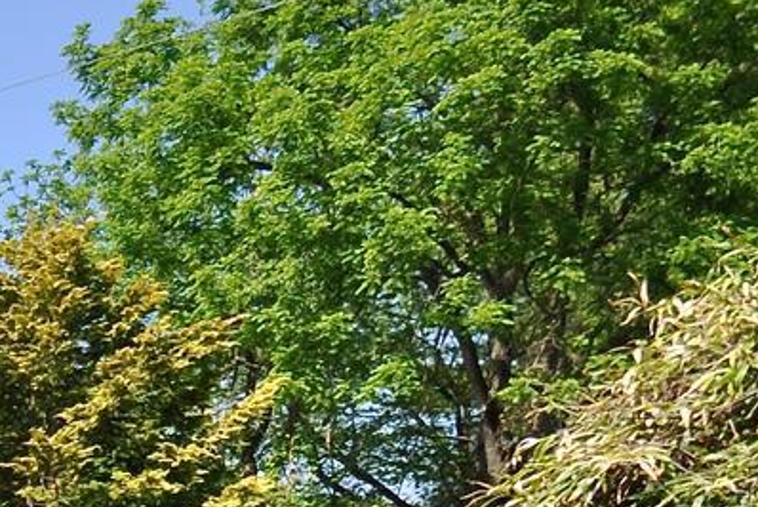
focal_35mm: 77
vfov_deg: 16.3
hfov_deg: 15.6
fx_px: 1622
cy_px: 743
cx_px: -1007
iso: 100
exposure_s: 1/200
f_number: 8
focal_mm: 10
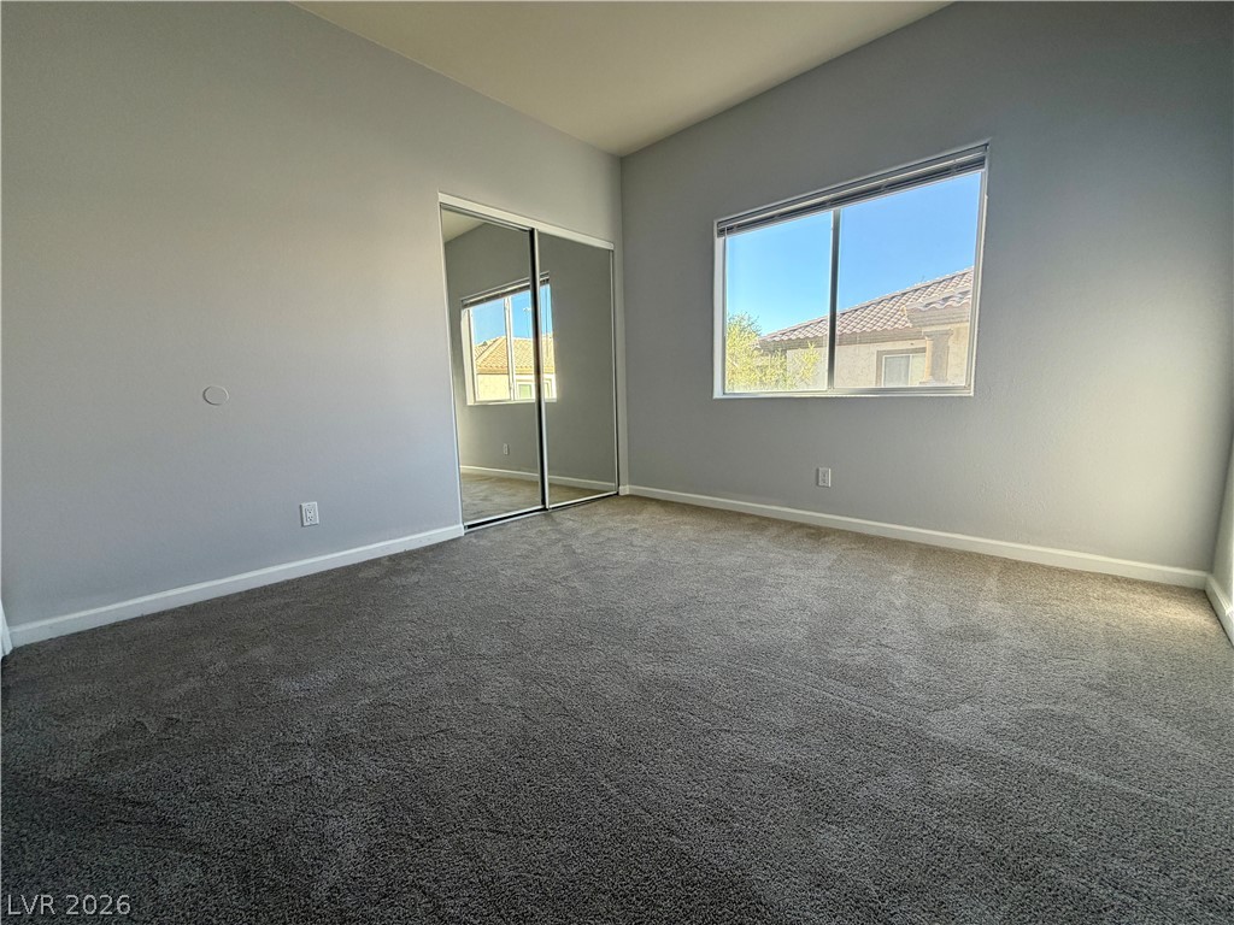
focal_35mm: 14
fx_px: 499
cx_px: 617
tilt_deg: -8.2
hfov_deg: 102.1
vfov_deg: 85.7
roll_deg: +1.4
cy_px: 462
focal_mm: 2.22
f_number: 2.2
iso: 80
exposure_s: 1/121
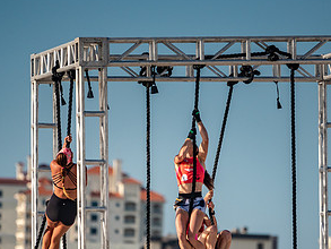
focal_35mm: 440
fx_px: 4209
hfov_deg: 4.5
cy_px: 177
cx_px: 161
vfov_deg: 3.4
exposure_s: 1/4000
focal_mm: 200
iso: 450
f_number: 2.8
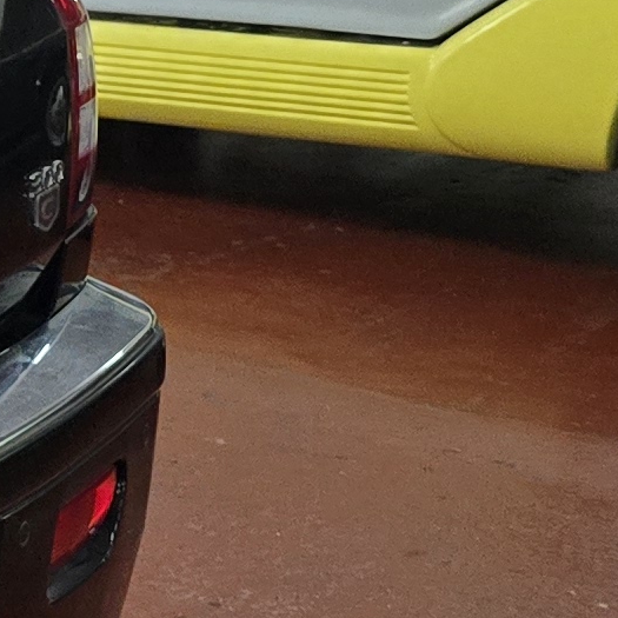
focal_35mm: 155
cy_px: 486
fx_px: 3131
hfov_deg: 8.8
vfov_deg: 11.2
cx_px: -1367
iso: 640
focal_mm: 6.3
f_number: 1.7
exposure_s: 1/100
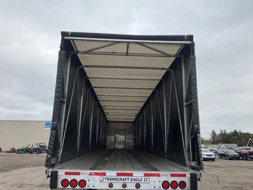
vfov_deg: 48.2
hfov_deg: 61.7
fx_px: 212
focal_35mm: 29
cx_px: 126
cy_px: 95
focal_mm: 3
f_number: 1.8
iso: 25
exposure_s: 1/842
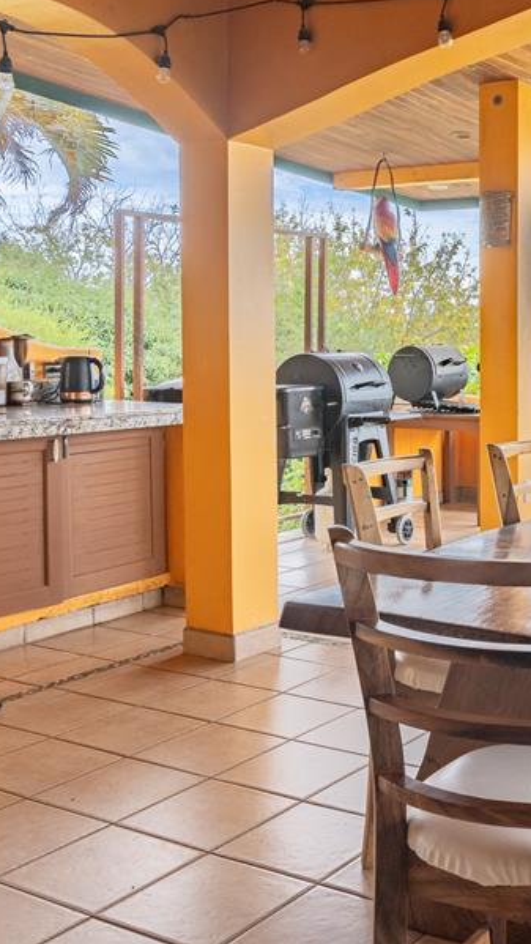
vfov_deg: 47.2
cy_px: 411
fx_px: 1076
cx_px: 561
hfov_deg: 25.9
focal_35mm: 43
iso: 125
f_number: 8
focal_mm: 16
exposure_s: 1/1000
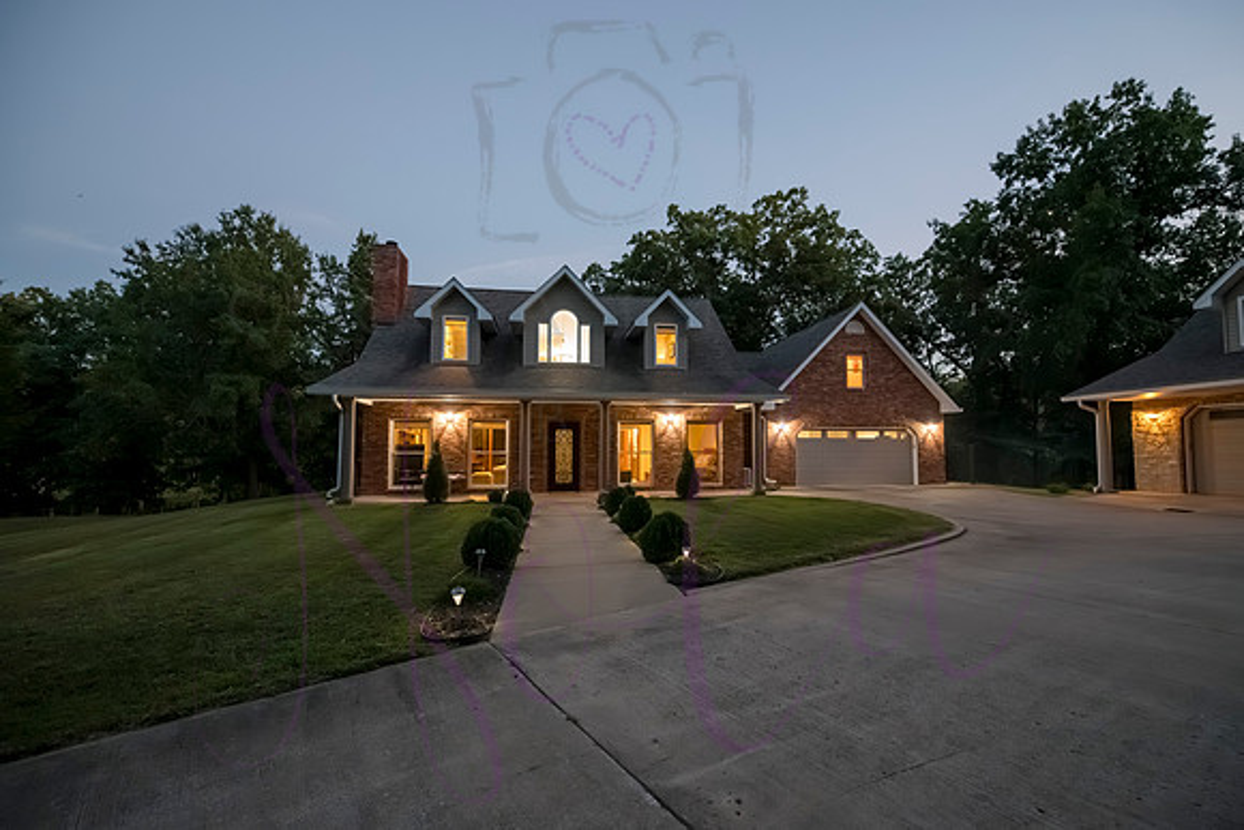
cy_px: 419
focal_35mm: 15
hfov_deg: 99.8
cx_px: 639
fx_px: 523
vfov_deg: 76.8
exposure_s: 1/60
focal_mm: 14
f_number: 2.8
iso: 5000
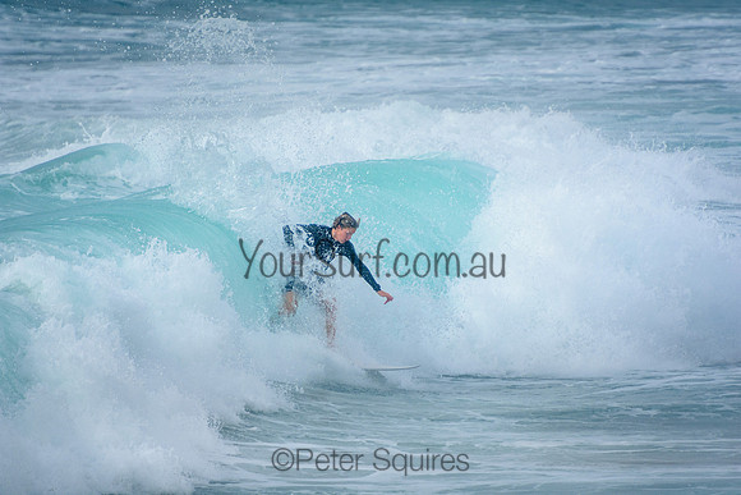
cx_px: 370
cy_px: 248
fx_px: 12352
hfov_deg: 3.4
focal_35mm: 600
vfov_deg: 2.3
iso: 320
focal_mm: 400
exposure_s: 1/2000
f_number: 5.6
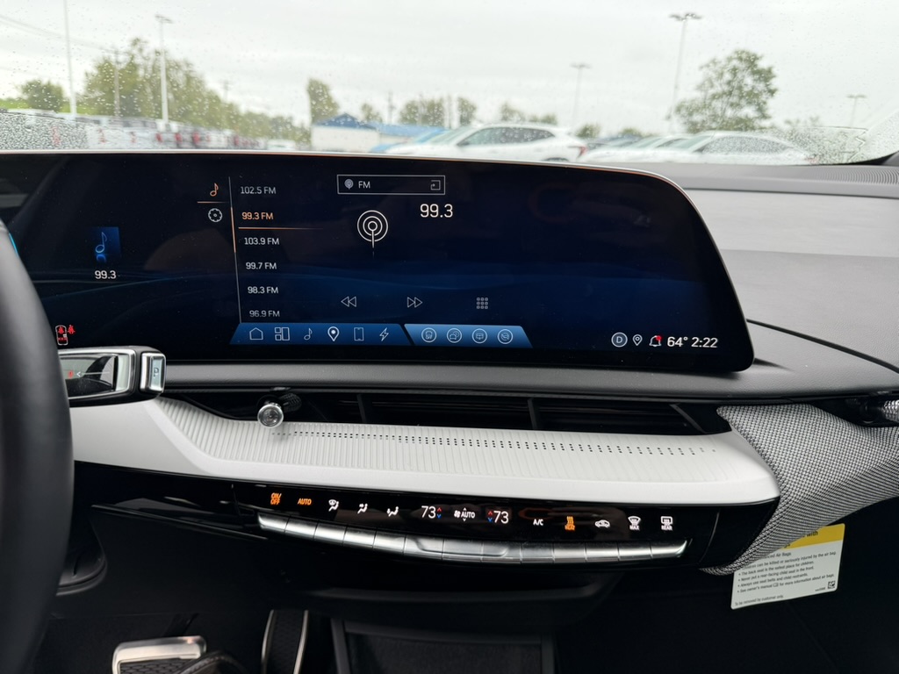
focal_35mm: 24
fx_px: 623
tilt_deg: -14.0
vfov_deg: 56.8
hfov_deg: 71.6
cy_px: 337
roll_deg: -2.9
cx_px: 450
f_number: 1.78
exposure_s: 1/122
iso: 80
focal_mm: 6.76
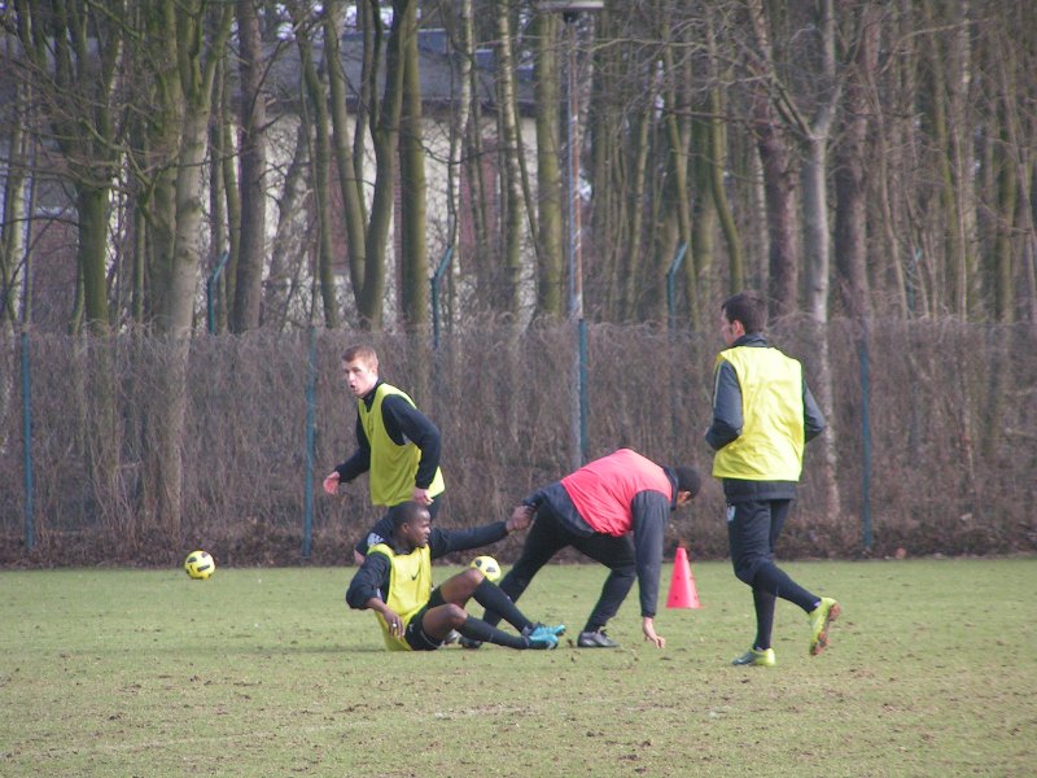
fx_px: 10185
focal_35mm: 340
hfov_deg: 5.8
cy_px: 389
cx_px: 518
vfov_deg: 4.4
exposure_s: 1/500
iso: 125
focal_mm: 52
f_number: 3.5
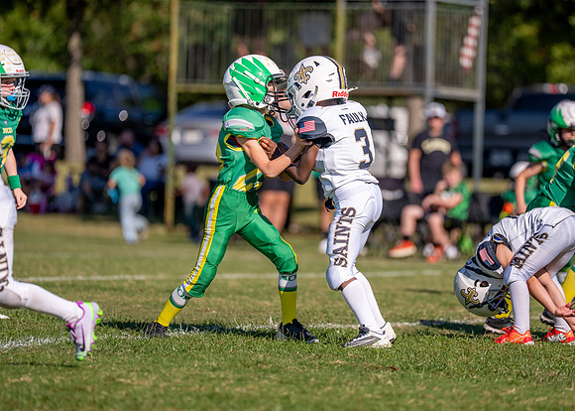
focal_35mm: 246
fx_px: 4010
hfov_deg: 8.2
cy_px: 202
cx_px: 321
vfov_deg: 5.9
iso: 250
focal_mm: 200
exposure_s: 1/8000
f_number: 2.8
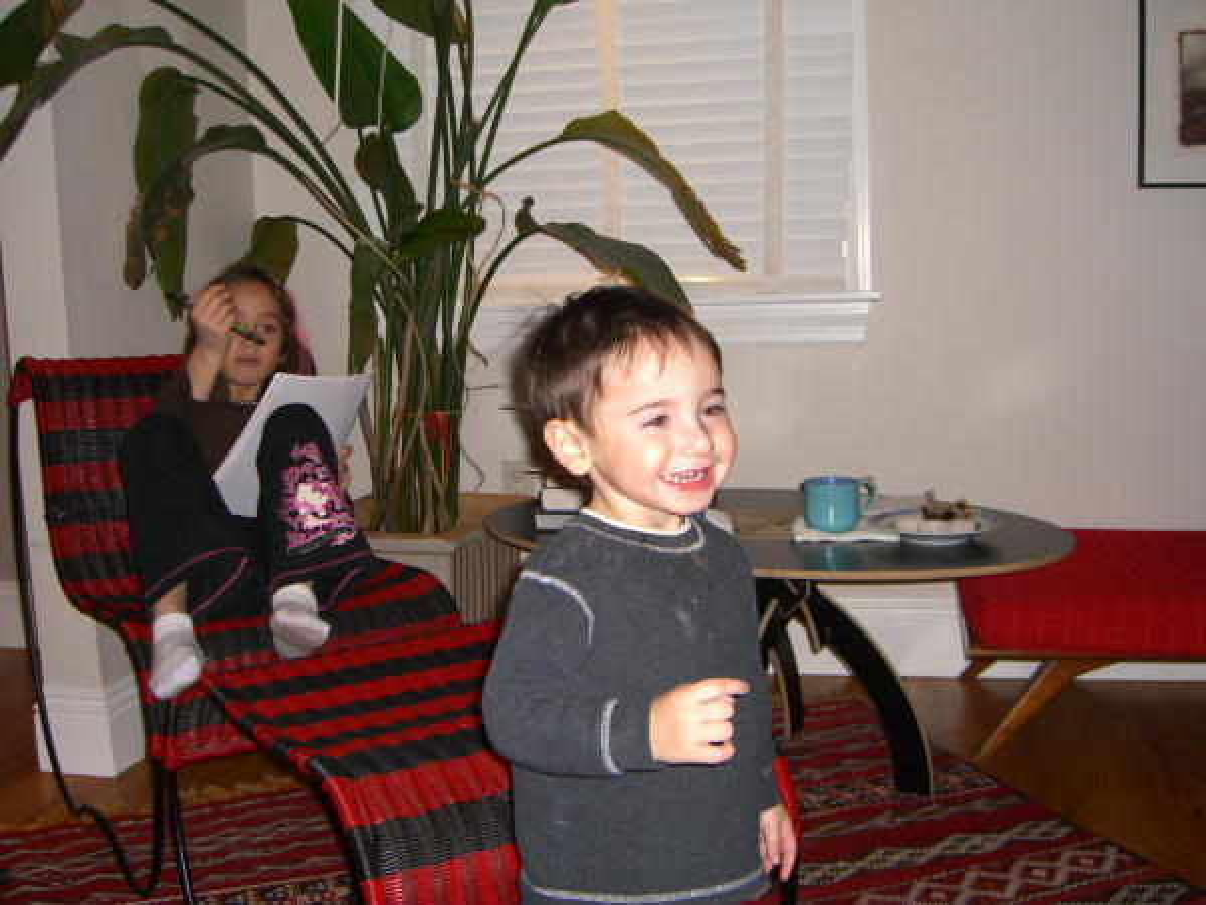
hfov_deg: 49.0
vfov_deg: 37.7
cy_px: 452
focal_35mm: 38
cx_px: 603
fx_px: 1324
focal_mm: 7.9
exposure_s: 1/60
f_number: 2.8
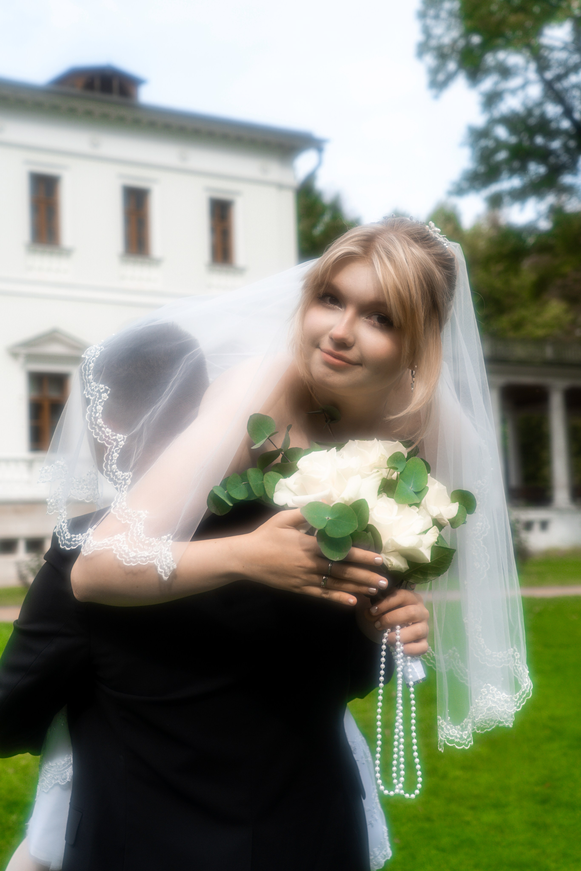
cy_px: 436
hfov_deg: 23.8
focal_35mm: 57
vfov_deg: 35.1
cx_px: 290
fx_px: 1380
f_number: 5.6
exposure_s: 1/200
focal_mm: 57
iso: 64
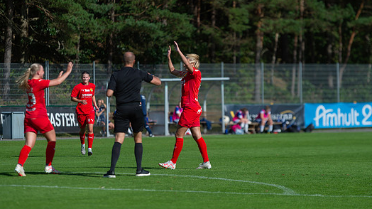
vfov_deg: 4.9
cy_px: 95
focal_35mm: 247
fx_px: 2435
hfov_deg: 8.7
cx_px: 198
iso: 125
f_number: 3.2
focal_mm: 200
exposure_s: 1/3200
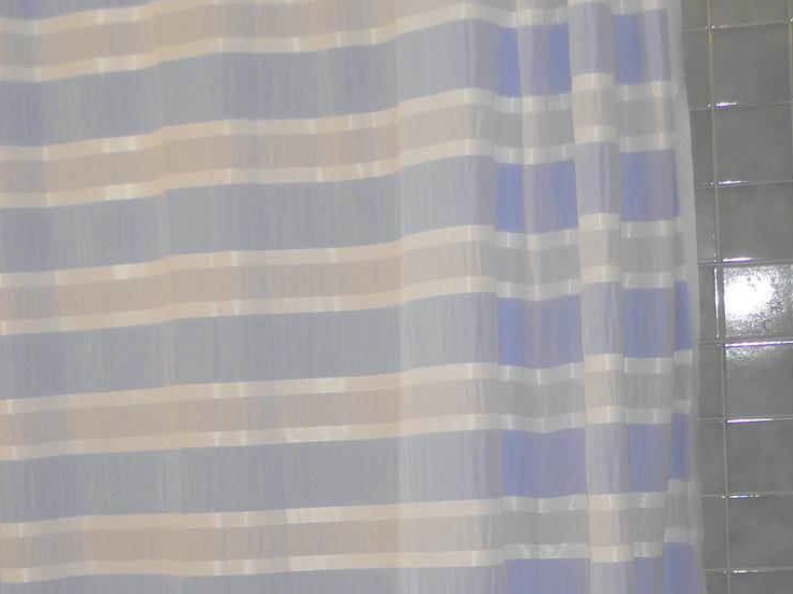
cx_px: 231
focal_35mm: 78
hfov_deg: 24.8
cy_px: 706
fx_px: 1787
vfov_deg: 18.0
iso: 100
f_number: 3.5
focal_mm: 5
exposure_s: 1/30
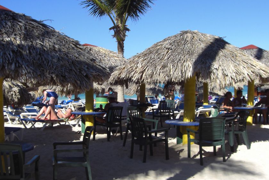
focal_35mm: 48
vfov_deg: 28.1
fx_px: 359
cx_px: 123
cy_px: 84
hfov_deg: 41.1
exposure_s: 1/125
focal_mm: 6.2
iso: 64
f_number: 8
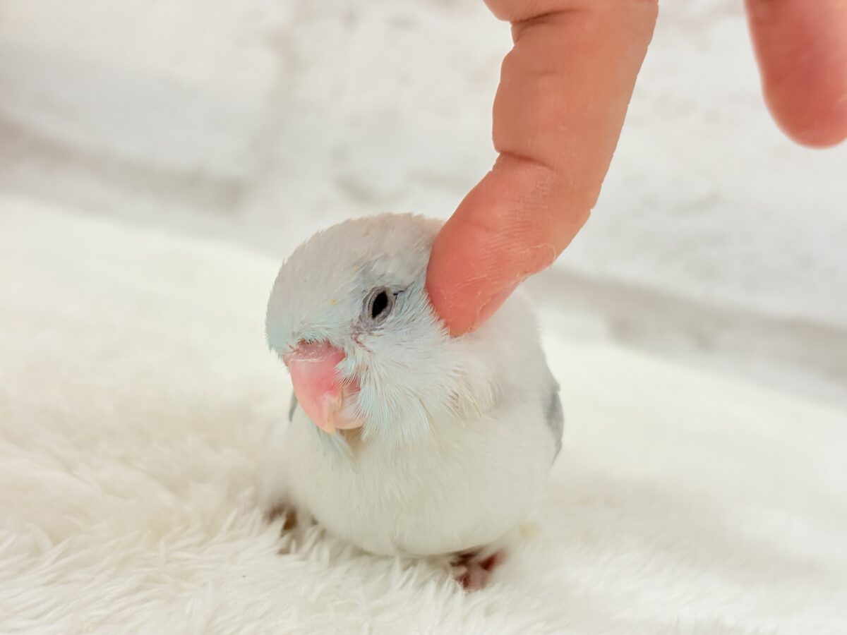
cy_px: 318
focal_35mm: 52
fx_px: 1272
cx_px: 424
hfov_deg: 36.8
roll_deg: -9.9
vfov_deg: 28.0
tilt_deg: -11.9
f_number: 1.6
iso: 80
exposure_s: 1/100
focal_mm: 5.96
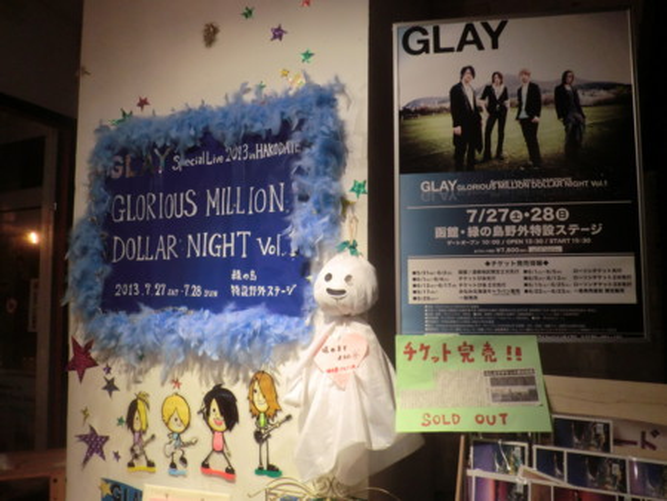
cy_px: 250
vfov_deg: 53.1
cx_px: 334
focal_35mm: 26
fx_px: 501
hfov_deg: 67.3
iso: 200
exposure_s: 1/60
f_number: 2.8
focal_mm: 4.7
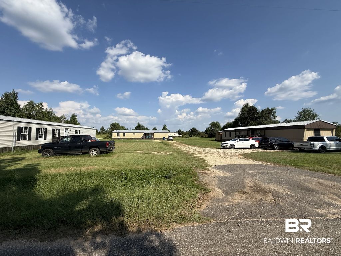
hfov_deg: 102.1
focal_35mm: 14
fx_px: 138
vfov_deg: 85.7
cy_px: 128
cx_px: 170
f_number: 2.2
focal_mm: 2.22
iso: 50
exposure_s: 1/3460
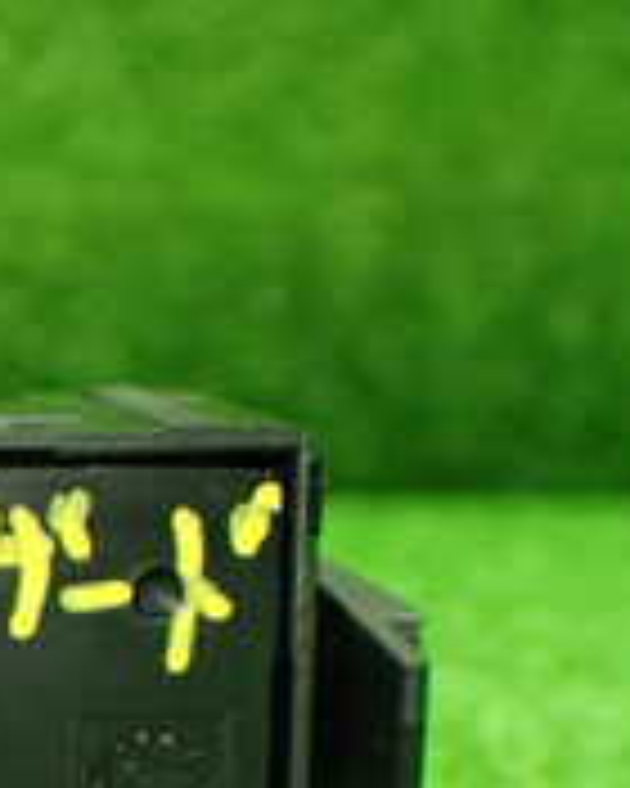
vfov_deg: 14.9
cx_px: -333
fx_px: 2960
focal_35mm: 127
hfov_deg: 11.6
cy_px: 797
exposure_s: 1/80
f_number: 2.7
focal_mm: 6.83
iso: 800
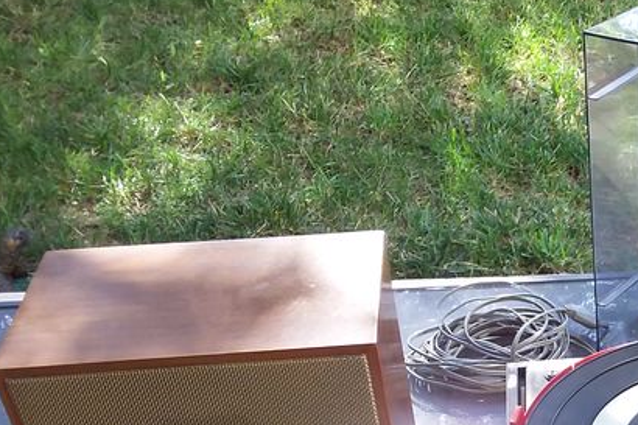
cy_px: 551
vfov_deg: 17.9
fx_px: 1258
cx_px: 686
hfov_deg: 26.4
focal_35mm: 71
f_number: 1.9
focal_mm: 2.91
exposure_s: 1/100
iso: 50
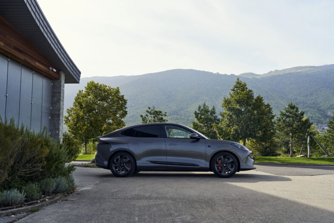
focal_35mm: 35
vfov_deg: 37.8
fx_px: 325
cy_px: 112
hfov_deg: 54.4
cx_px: 167
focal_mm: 35
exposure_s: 1/125
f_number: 7.1
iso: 200
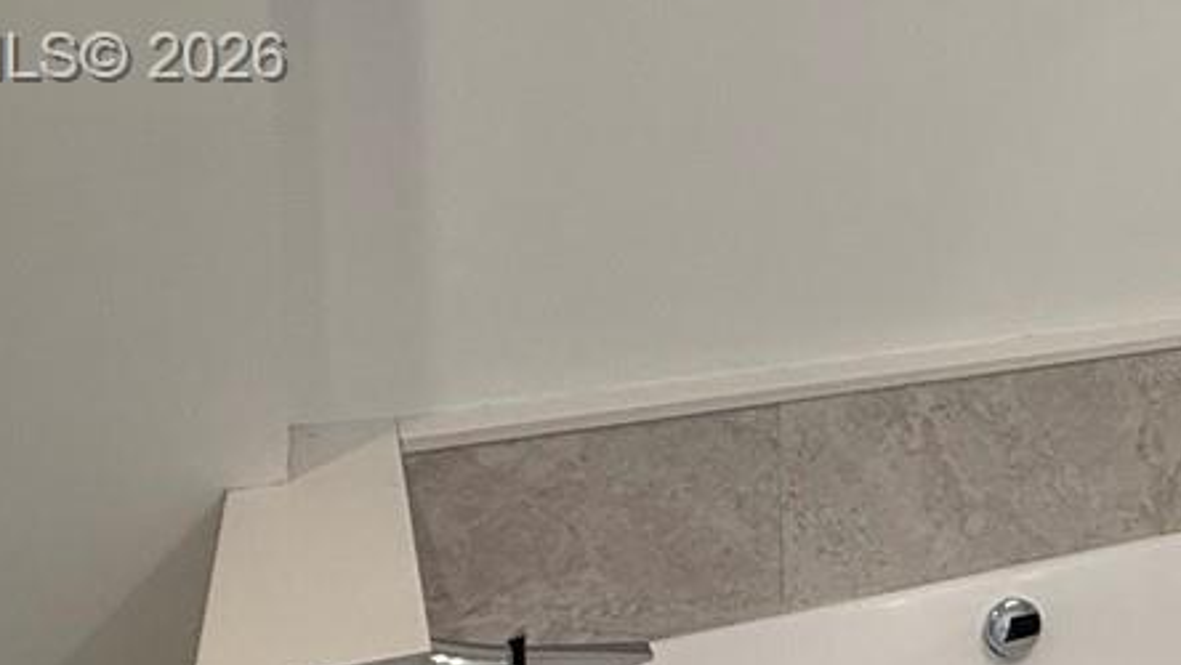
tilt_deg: -2.9
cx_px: 1585
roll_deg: -0.2
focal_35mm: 55
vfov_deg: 21.3
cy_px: 61
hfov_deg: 29.4
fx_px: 1723
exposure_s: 1/120
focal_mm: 2.22
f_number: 2.2
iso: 160
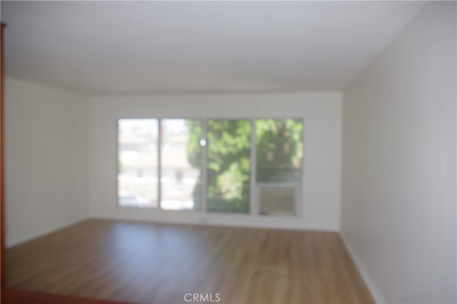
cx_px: 228
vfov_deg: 47.8
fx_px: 342
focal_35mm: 27
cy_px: 152
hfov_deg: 67.4
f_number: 7.1
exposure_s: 1/80
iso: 400
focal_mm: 18
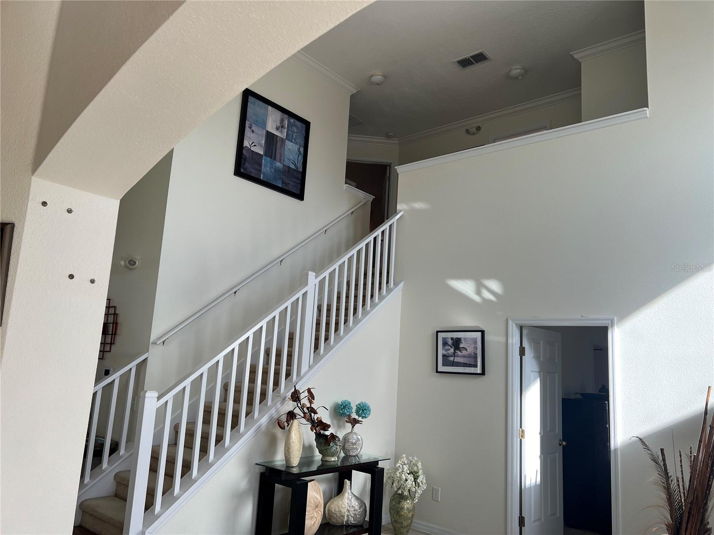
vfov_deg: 53.1
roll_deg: -3.7
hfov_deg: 67.3
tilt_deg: +9.9
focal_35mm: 26
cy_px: 268
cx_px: 357
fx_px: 536
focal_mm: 5.7
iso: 50
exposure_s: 1/533
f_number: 1.5
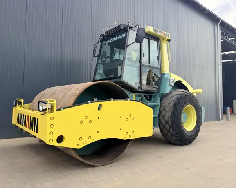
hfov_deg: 66.0
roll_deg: -1.6
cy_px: 94
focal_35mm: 26
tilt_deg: +3.2
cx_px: 111
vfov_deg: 54.9
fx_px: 182
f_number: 1.78
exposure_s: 1/909
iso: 80
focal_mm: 6.76
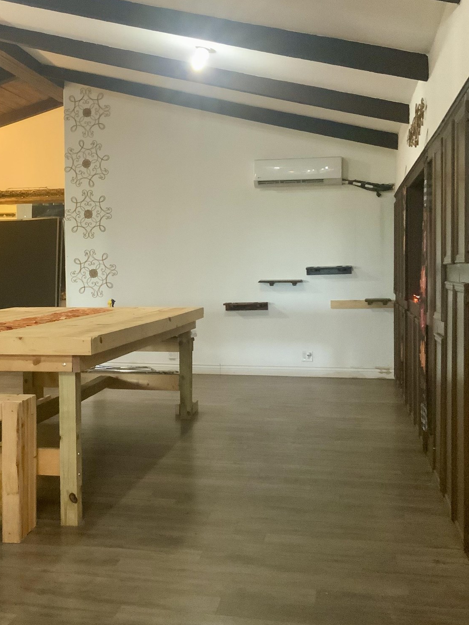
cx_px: 145
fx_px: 813
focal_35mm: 45
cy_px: 289
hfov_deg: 31.8
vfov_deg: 42.0
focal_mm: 3
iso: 320
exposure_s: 1/40
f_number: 1.8
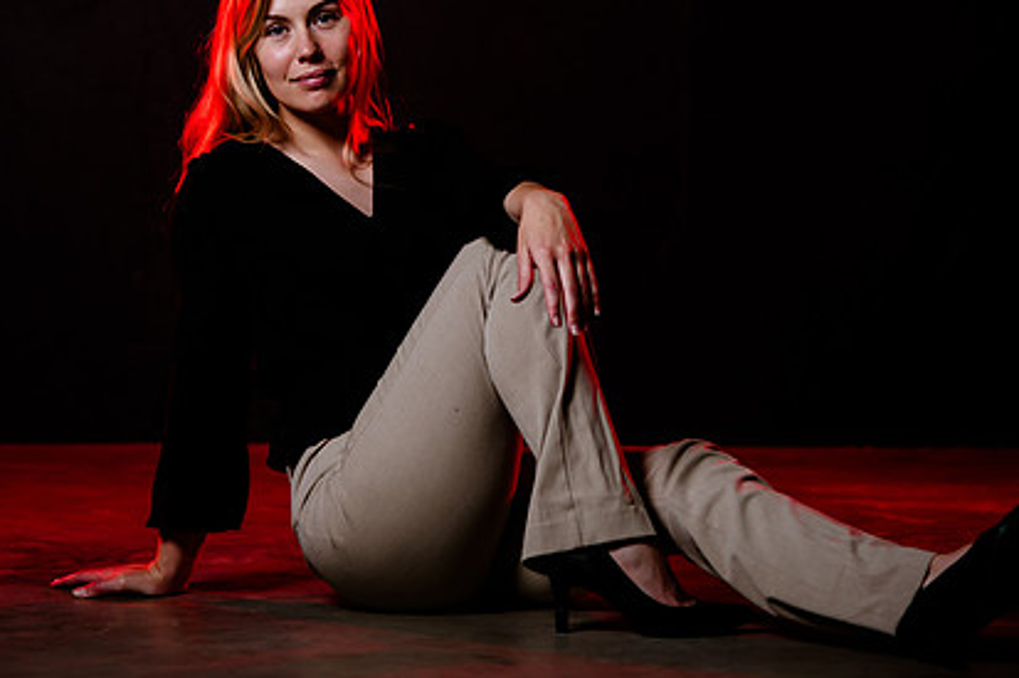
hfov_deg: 11.9
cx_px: 548
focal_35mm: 173
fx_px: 4895
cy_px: 170
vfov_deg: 7.9
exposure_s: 1/1600
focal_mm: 105
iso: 100
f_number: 2
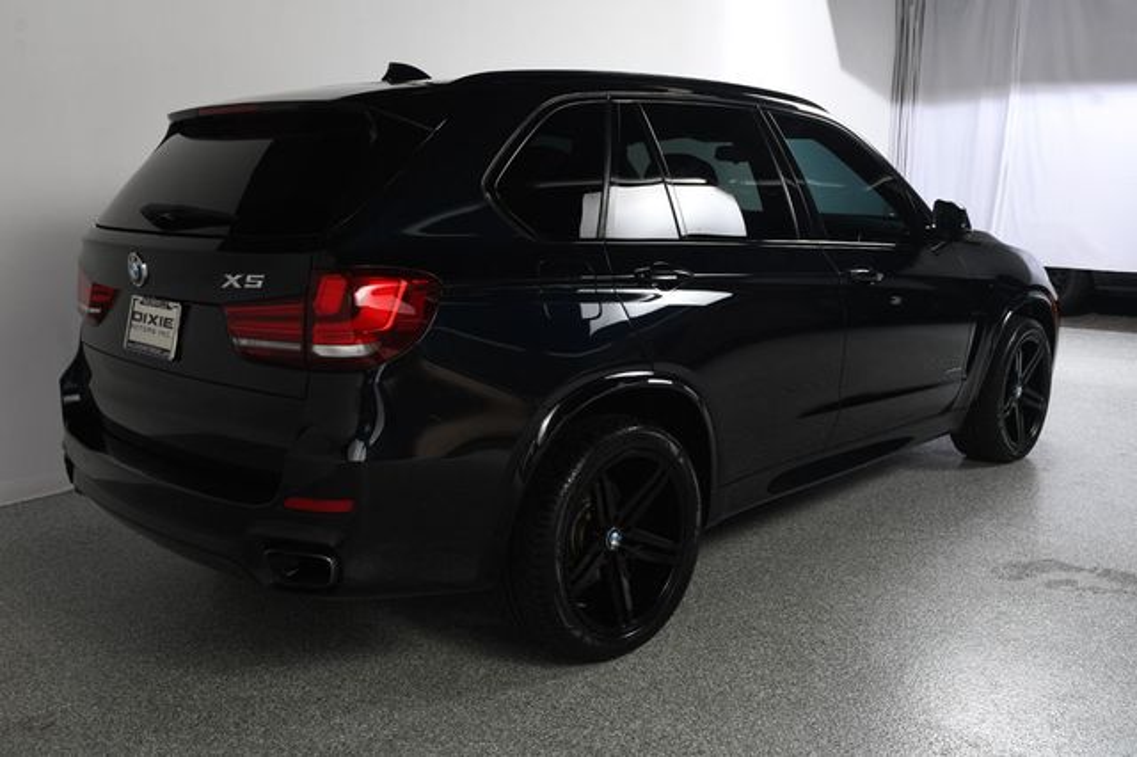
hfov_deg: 55.8
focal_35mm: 34
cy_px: 378
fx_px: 1073
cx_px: 568
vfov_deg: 38.8
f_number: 10
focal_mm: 23
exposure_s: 1/160
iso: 100
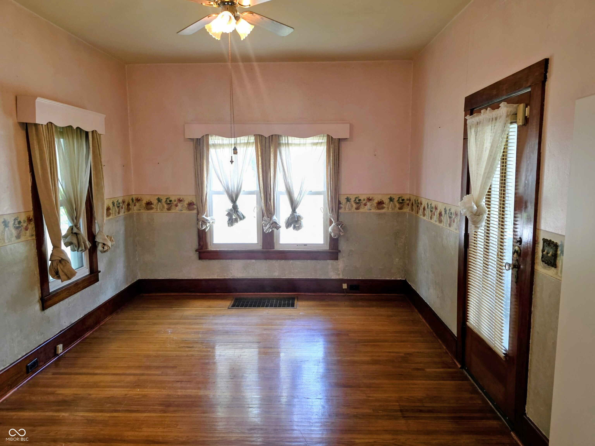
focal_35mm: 23
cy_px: 223
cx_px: 298
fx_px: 395
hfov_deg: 73.9
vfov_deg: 58.9
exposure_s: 1/60
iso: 80
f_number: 1.7
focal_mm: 6.3
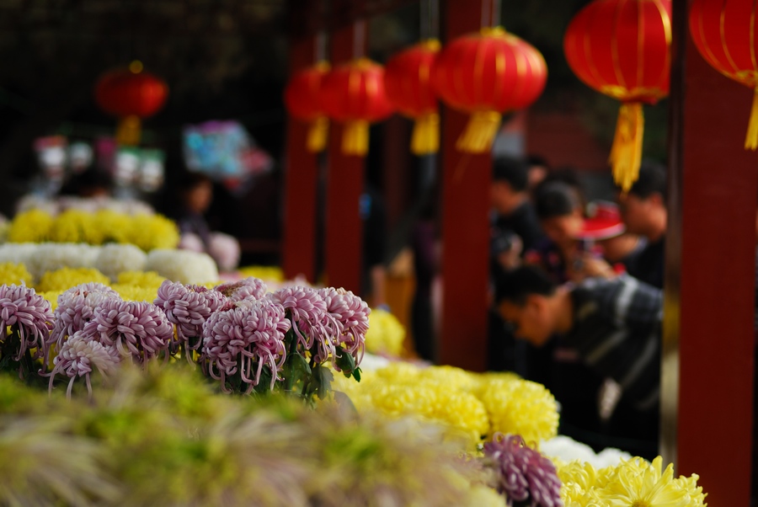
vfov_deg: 10.2
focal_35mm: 135
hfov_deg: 15.2
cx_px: 379
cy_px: 254
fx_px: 2845
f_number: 3.5
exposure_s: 1/500
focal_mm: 90
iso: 100
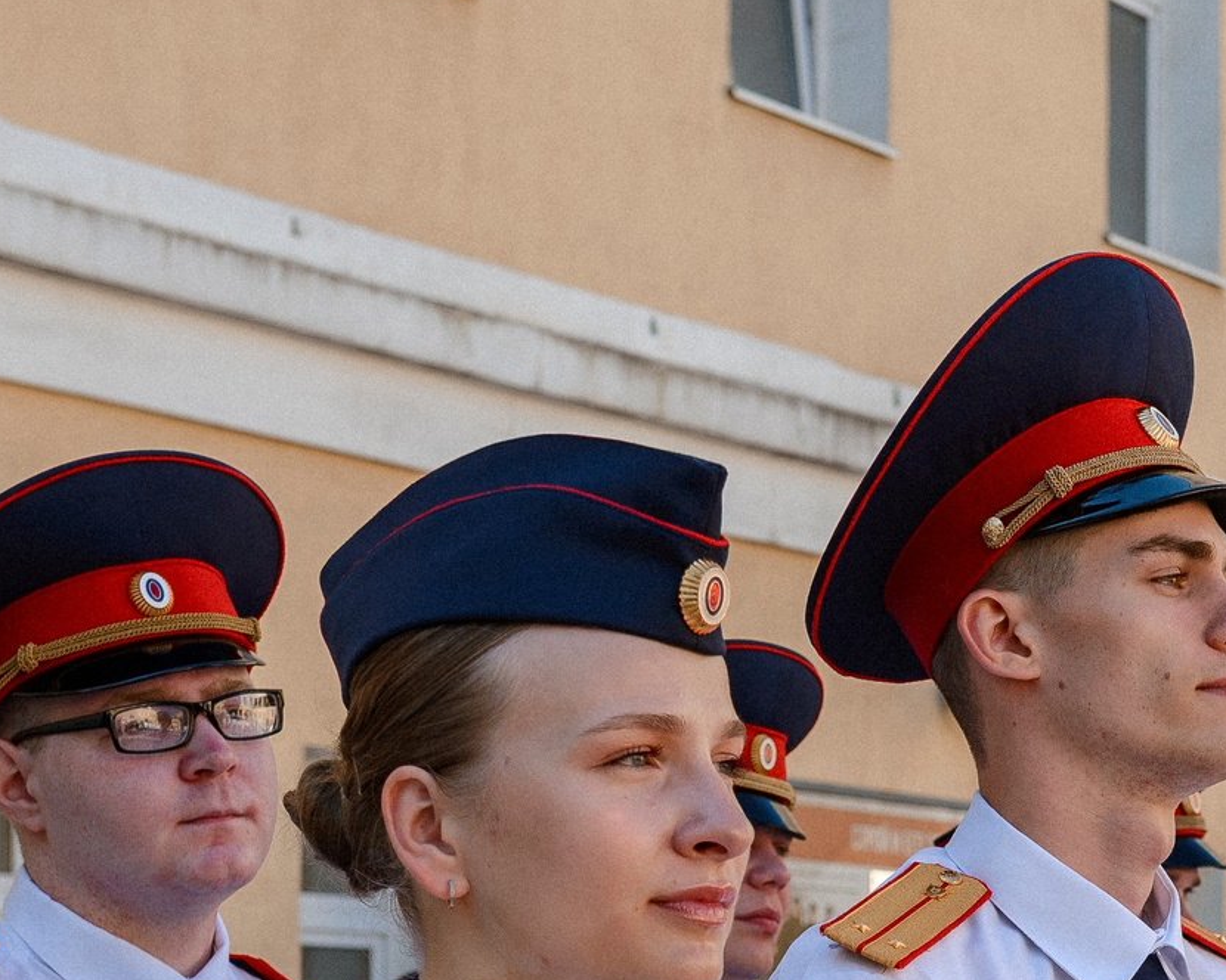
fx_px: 3810
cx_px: 1101
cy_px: 1128
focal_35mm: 105
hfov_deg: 18.0
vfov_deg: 14.3
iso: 125
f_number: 5.6
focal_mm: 35
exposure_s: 1/320
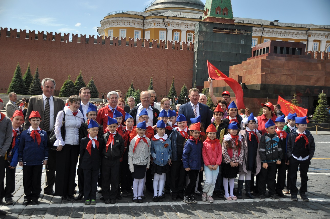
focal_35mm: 33
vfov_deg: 39.9
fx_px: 302
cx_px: 165
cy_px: 110
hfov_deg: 57.3
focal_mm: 22
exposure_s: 1/1000
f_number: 3.8
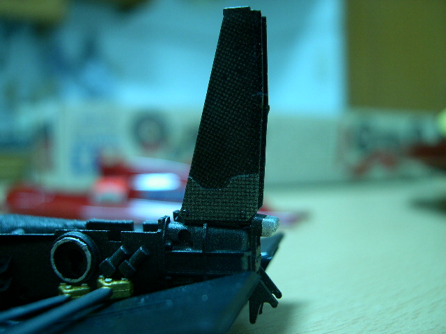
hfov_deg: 49.0
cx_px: 223
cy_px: 167
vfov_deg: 37.7
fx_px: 490
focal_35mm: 38
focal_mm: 8
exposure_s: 1/3.7
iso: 100
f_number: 2.8
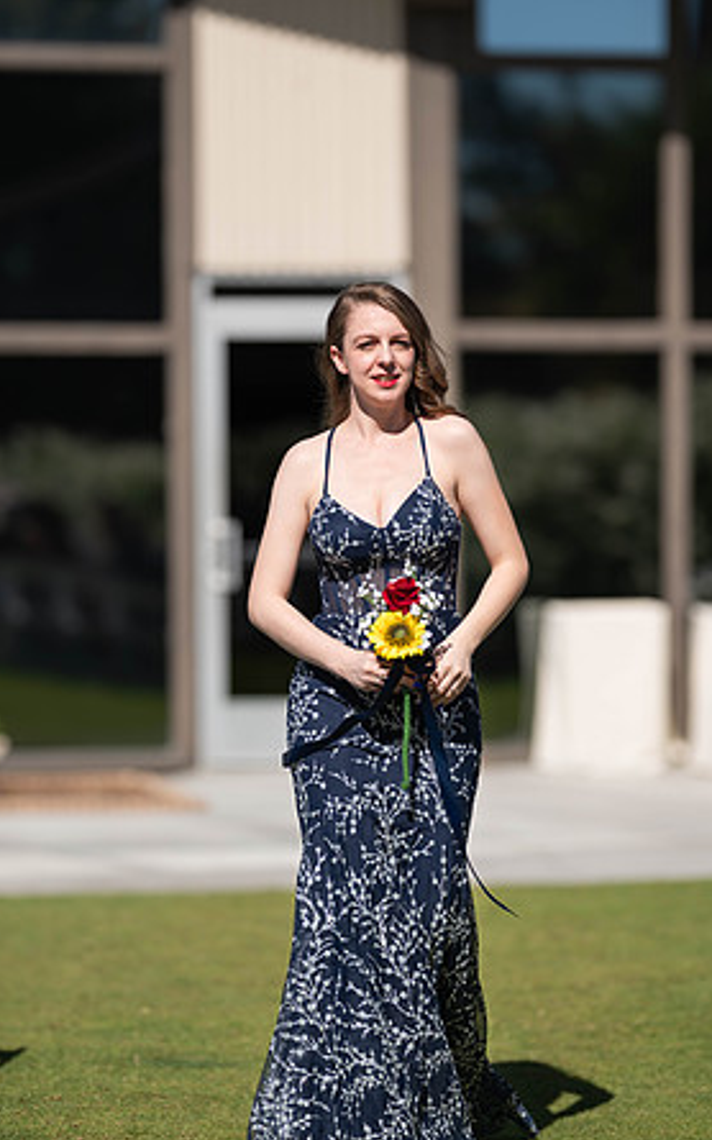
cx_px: 343
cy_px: 574
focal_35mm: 139
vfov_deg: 15.0
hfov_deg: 9.4
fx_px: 4317
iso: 80
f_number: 1.8
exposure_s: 1/5000
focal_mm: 135
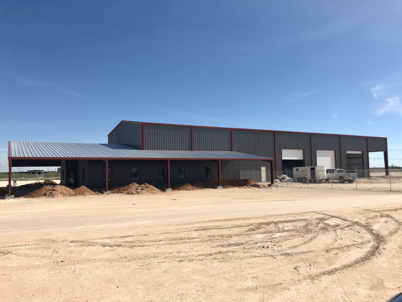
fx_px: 325
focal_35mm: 28
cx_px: 201
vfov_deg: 49.7
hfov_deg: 63.4
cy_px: 151
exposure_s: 1/3003
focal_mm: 3.99
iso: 20
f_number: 1.8
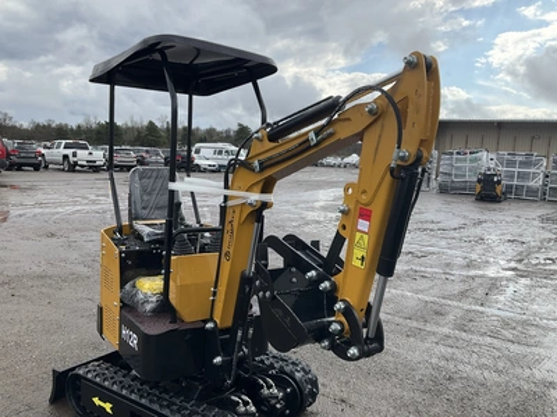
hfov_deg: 61.7
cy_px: 208
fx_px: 467
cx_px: 278
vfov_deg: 48.2
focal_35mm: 29
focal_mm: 3
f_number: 1.8
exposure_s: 1/1195
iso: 25
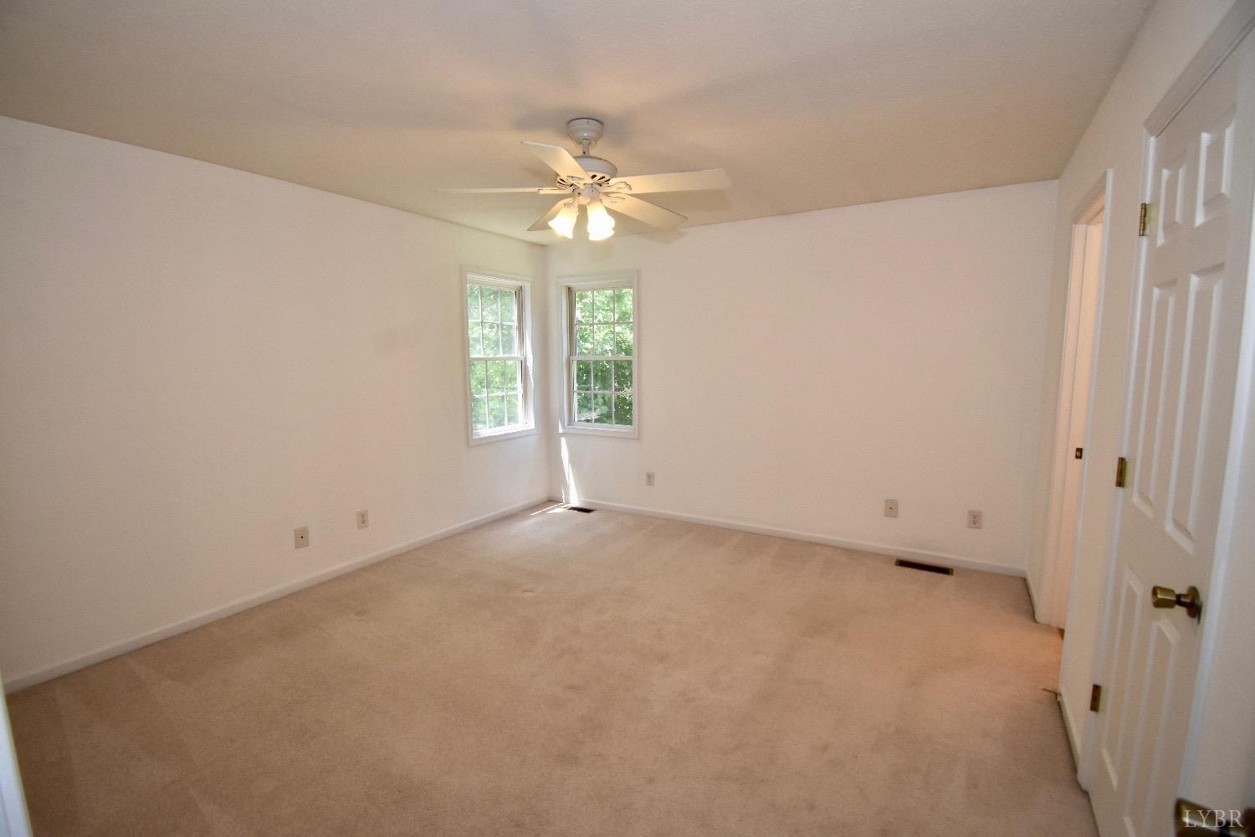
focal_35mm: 15
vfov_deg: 77.3
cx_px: 628
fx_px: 523
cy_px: 418
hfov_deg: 100.4
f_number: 5.6
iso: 720
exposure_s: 1/125
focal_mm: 10
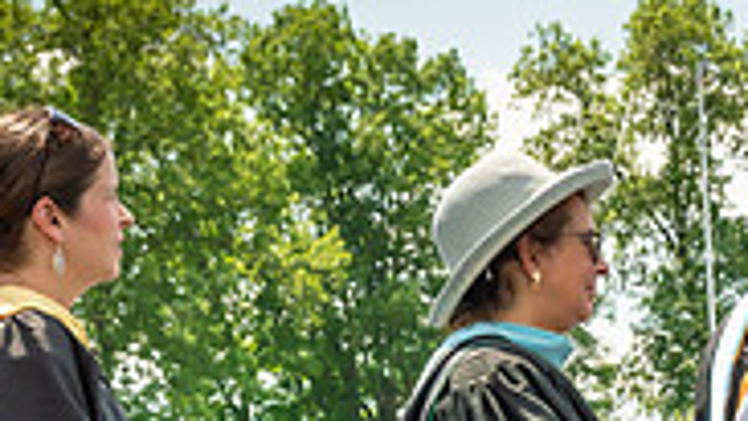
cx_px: 813
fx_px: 3749
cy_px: 687
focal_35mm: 189
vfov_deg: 6.3
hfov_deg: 11.2
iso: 200
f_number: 7.1
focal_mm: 38
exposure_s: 1/800
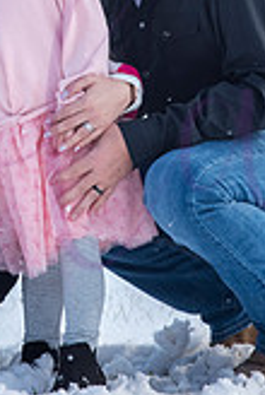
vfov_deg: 5.2
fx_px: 4365
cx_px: -2
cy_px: -5
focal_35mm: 397
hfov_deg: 3.5
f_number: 11
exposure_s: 1/800
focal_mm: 145
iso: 640
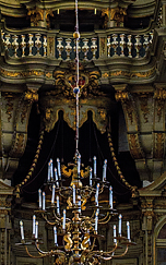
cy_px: -37
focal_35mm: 102
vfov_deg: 19.4
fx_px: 738
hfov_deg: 12.8
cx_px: 79
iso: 280
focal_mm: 18
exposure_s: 1/40
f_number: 6.3
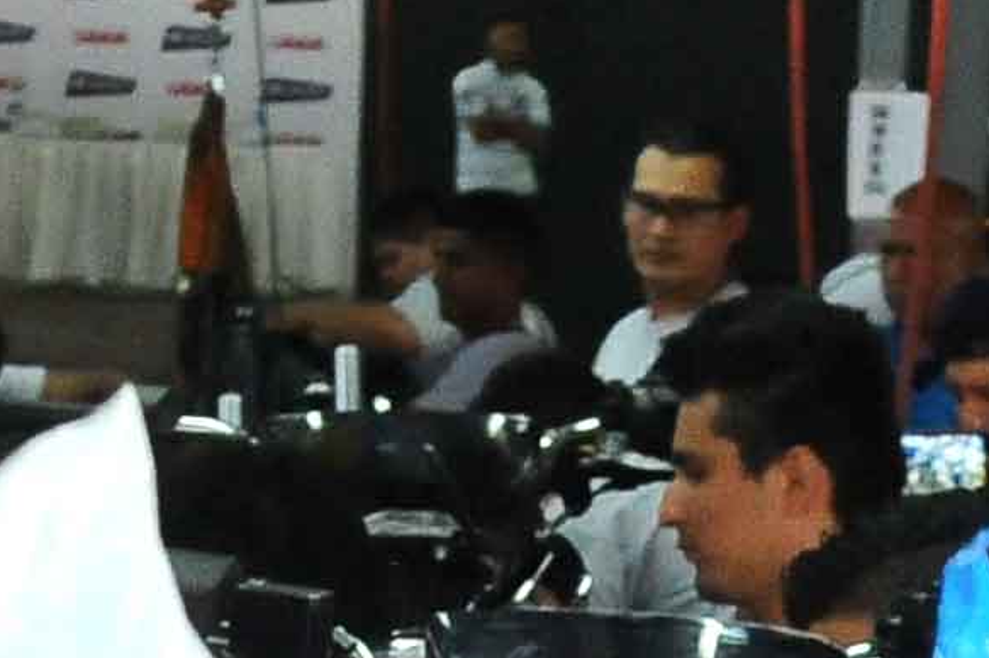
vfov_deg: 2.9
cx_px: 972
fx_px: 12712
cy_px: 1731
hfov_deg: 4.4
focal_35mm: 463
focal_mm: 42
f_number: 5.6
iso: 1600
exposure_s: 1/60
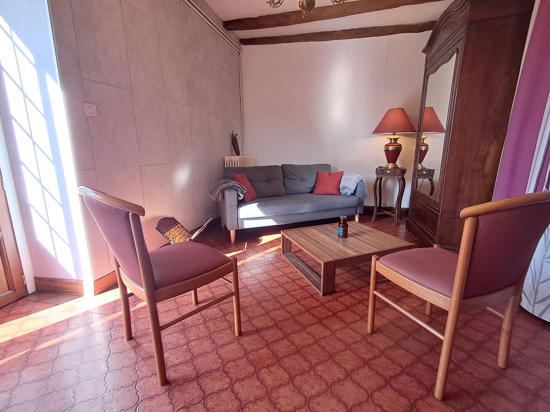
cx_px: 275
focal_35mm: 16
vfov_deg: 78.1
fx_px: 254
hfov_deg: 94.5
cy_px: 206
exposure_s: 1/50
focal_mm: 1.64
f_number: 2.2
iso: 40
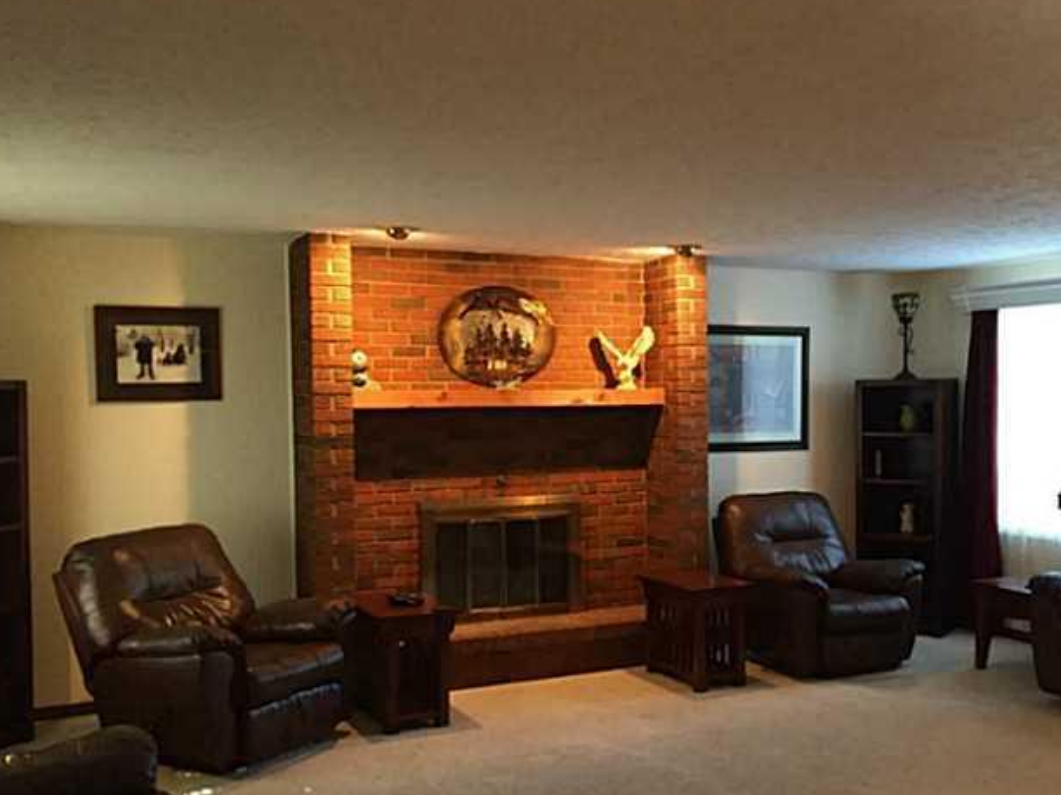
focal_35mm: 38
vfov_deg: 37.7
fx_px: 1164
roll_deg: -0.4
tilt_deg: -2.8
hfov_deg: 48.6
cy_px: 443
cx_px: 649
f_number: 2.2
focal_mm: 4.15
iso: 250
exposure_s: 1/30
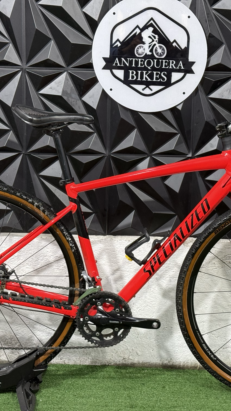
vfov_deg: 30.2
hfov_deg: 17.2
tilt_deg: -11.7
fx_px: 762
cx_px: 130
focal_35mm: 70
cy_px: 206
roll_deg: -1.6
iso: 160
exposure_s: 1/60
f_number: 1.78
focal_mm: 6.76
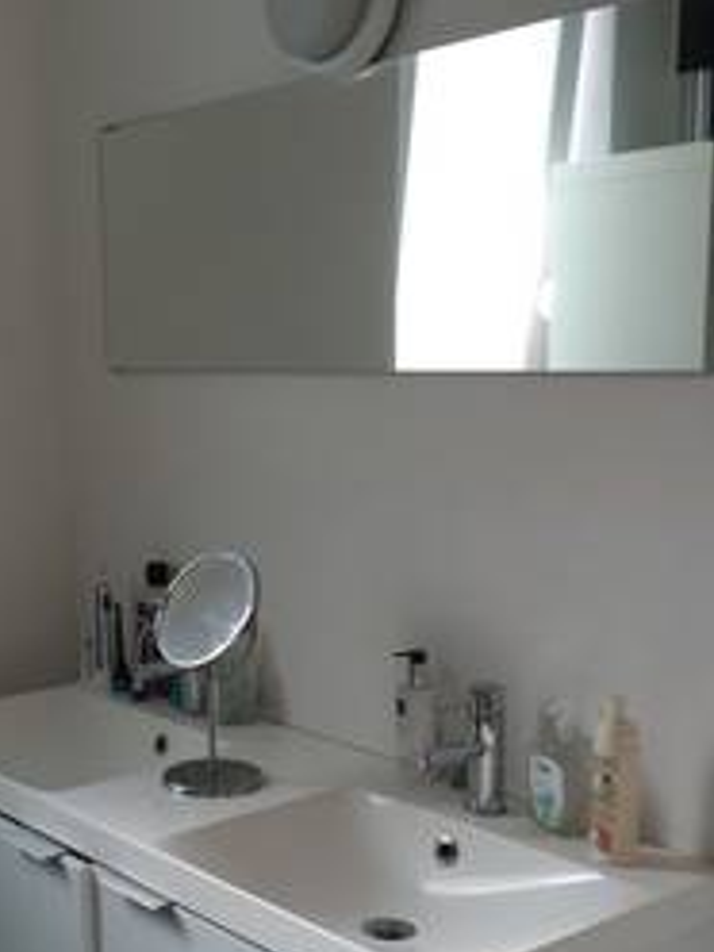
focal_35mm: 50
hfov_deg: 28.6
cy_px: 562
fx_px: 1375
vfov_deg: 38.1
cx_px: 169
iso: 32
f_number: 2.2
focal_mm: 4.15
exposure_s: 1/124
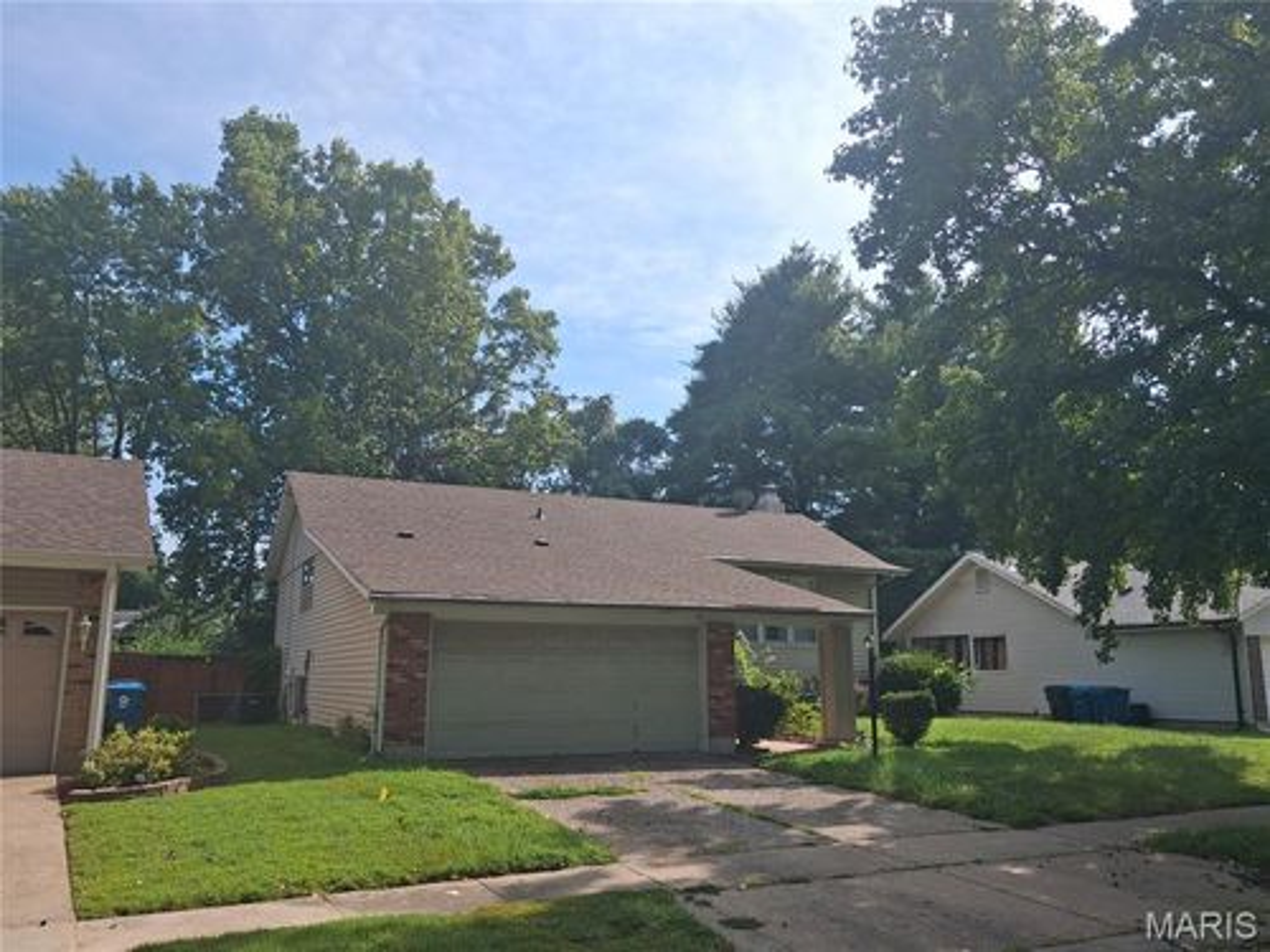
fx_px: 991
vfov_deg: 51.4
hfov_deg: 65.3
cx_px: 635
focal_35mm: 27
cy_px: 476
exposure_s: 1/958
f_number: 1.8
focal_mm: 4
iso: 25
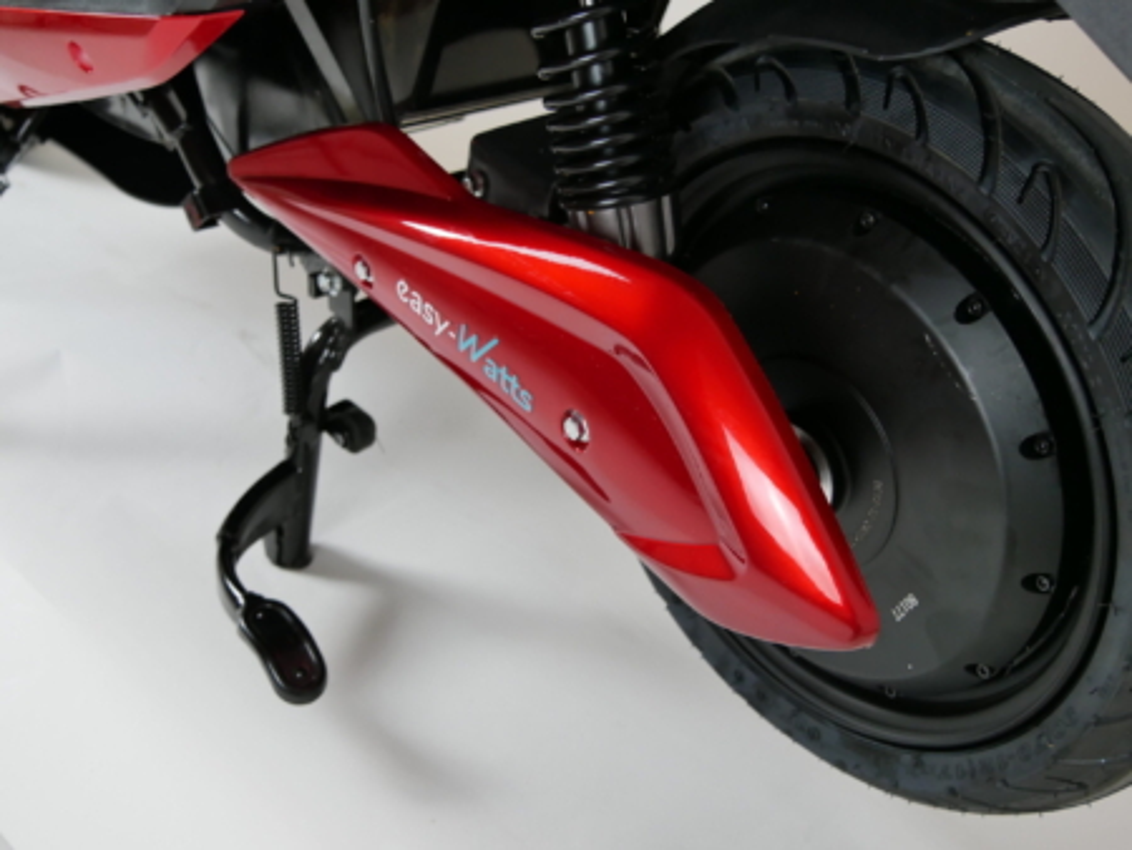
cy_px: 425
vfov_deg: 34.4
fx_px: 1374
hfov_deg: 44.8
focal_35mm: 42
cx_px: 566
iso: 640
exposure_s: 1/60
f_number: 4
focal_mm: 21
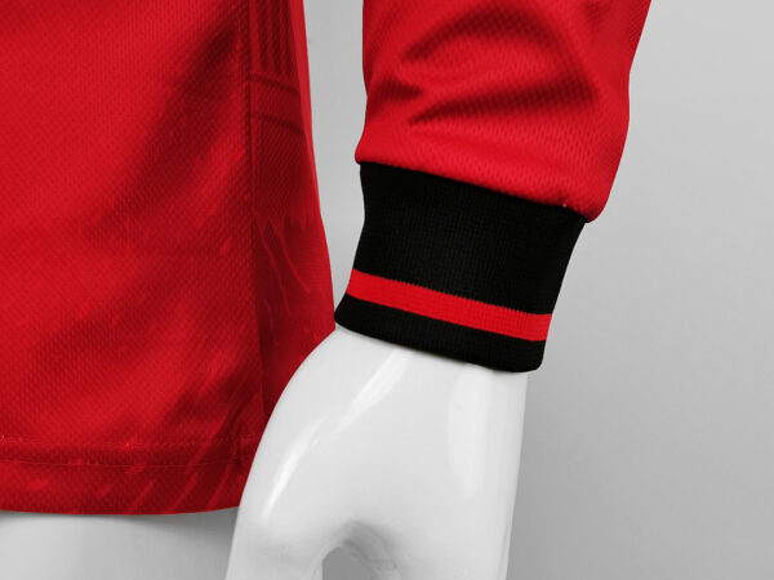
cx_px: 387
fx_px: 961
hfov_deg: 43.9
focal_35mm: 43
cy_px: 290
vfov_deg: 33.6
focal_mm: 5.58
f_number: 1.8
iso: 125
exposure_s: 1/60
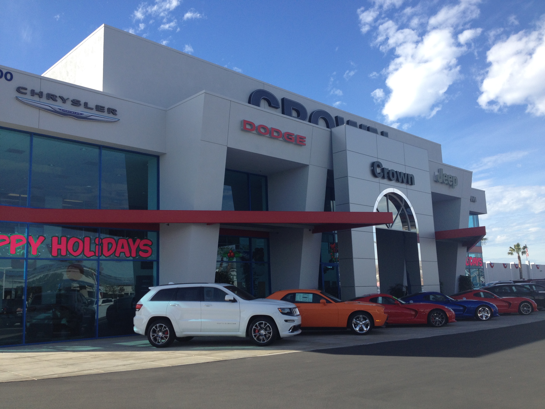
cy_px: 204
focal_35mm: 35
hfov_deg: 52.6
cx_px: 272
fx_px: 551
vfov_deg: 40.7
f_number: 2.4
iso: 50
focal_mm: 4.28
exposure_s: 1/1175
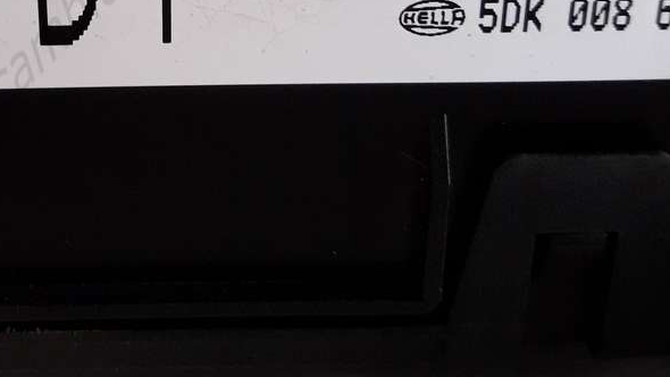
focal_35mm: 64
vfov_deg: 18.1
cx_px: 133
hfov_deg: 31.9
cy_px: -41
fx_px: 1137
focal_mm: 3.7
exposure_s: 1/33
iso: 200
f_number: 1.9
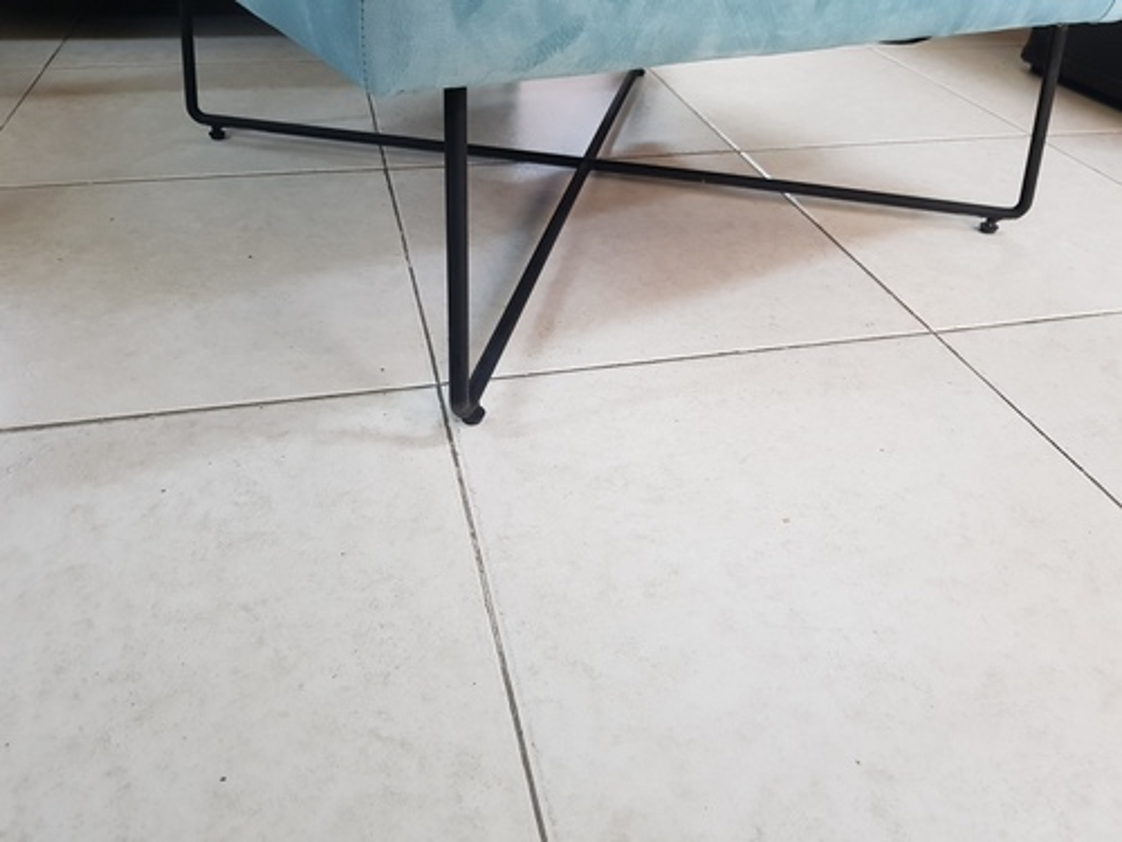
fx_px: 843
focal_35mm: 26
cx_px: 561
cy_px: 421
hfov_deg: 67.3
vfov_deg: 53.1
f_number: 1.7
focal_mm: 4.3
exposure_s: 1/30
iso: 200
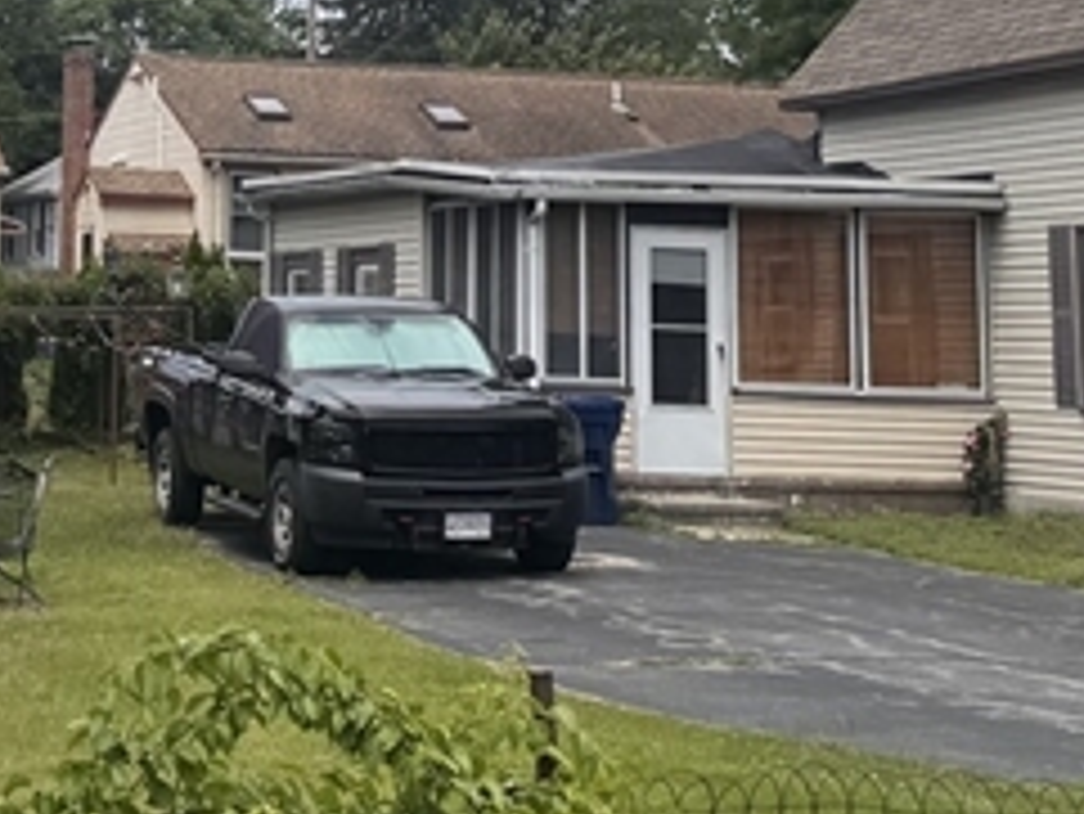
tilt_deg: +4.7
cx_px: 63
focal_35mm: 102
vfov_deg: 14.2
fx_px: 3196
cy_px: -81
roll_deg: -3.7
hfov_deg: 18.8
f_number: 1.78
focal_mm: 6.76
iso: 80
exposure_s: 1/6410
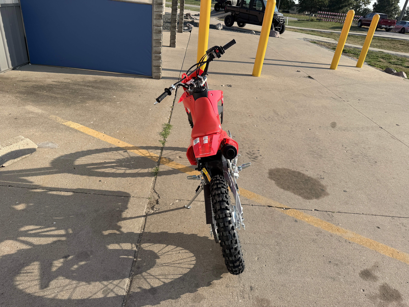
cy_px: 154
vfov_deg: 56.8
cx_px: 204
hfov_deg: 71.6
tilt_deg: -27.8
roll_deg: -7.6
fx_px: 284
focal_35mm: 24
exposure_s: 1/2801
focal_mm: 6.76
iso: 80
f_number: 1.78
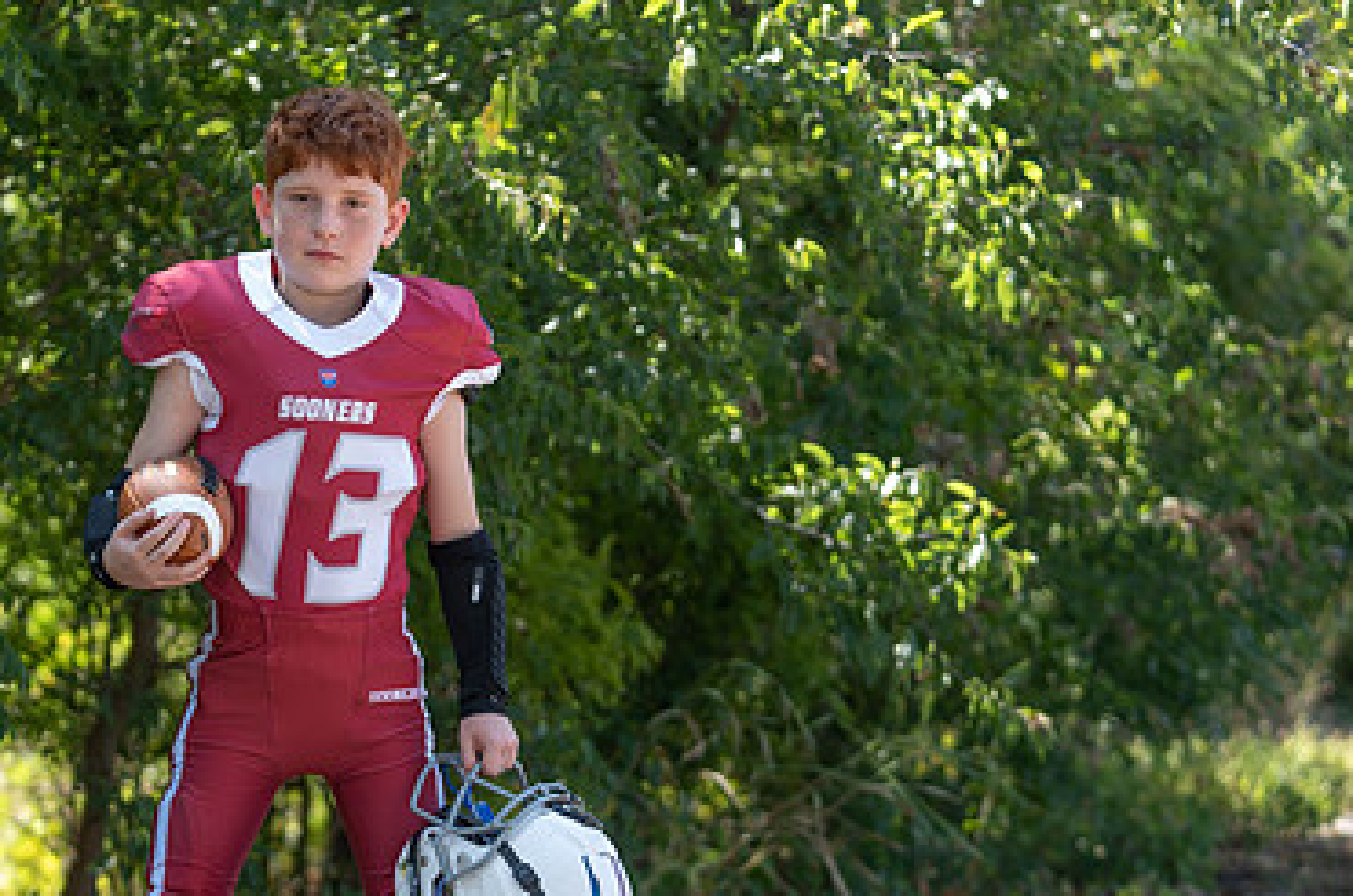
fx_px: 4500
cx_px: 367
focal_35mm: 120
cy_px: 636
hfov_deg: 17.0
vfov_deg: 11.3
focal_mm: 70
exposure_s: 1/320
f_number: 2.8
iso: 80
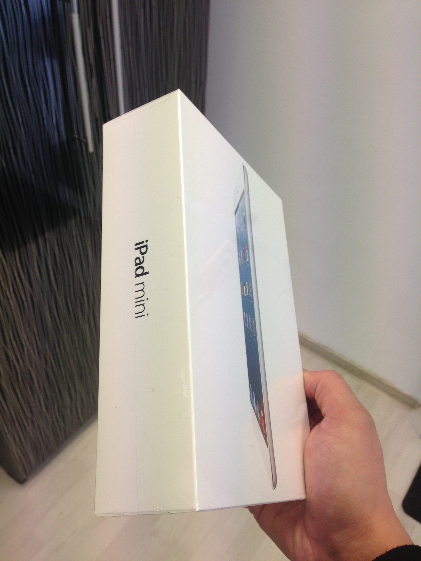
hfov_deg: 42.9
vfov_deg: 55.4
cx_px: 210
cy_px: 280
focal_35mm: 33
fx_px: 535
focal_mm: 4.13
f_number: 2.4
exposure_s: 1/60
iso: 64
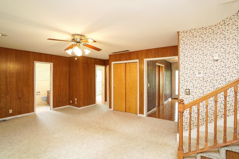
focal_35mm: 17
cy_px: 77
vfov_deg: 70.4
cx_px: 127
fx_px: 113
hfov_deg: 93.2
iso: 1000
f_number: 4
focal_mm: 10
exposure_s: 1/60
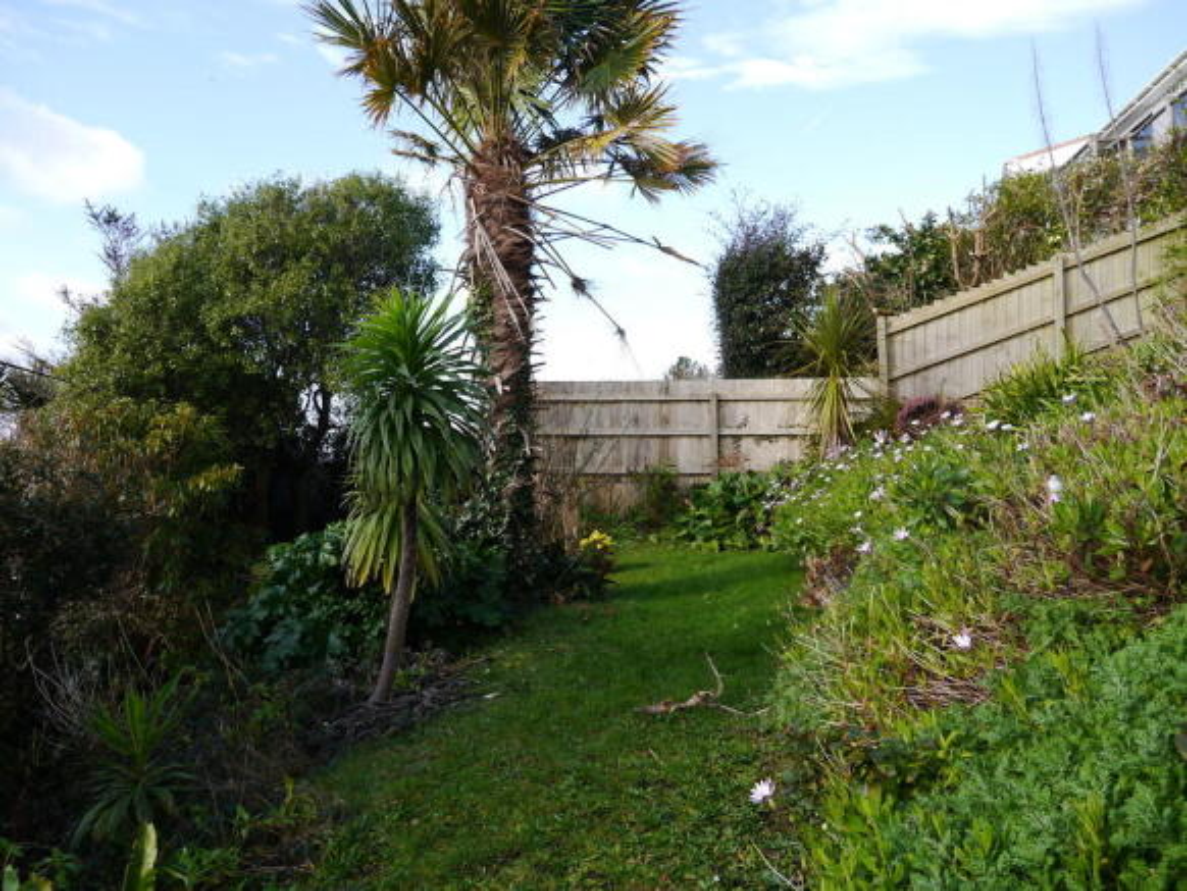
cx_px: 594
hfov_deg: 63.4
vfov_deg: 49.8
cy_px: 446
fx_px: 961
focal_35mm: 28
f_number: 5
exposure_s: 1/250
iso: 160
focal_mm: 14
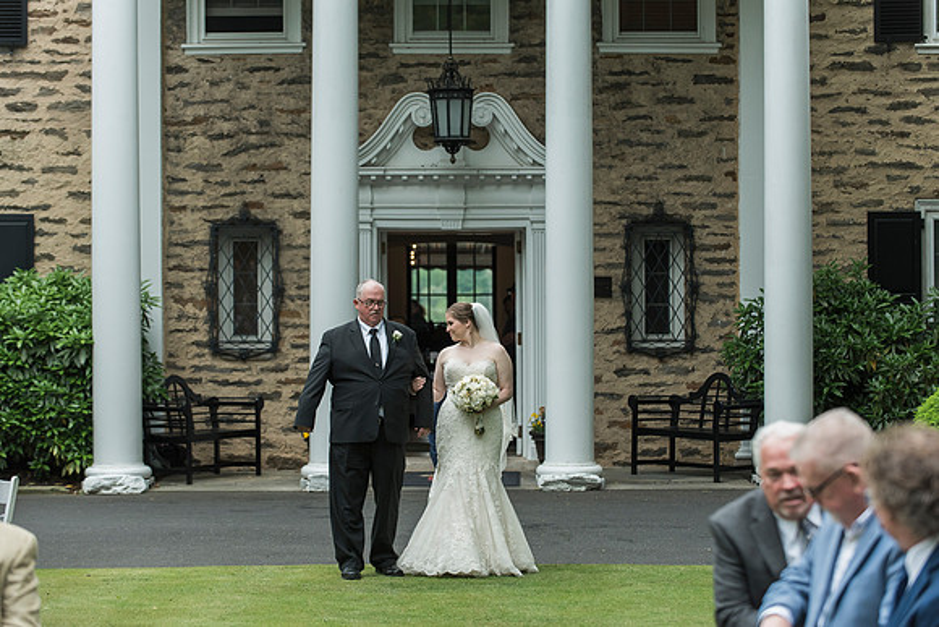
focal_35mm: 114
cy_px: 312
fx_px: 2963
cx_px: 460
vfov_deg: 12.1
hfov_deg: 18.0
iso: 800
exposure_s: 1/800
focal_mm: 110
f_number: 4
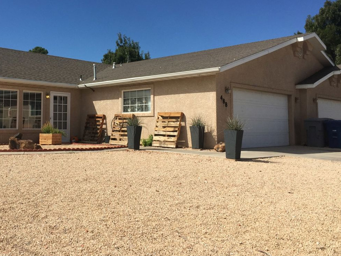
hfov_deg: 47.3
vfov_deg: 36.7
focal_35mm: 39
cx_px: 121
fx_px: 384
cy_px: 100
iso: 32
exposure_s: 1/3300
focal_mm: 4.15
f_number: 2.2
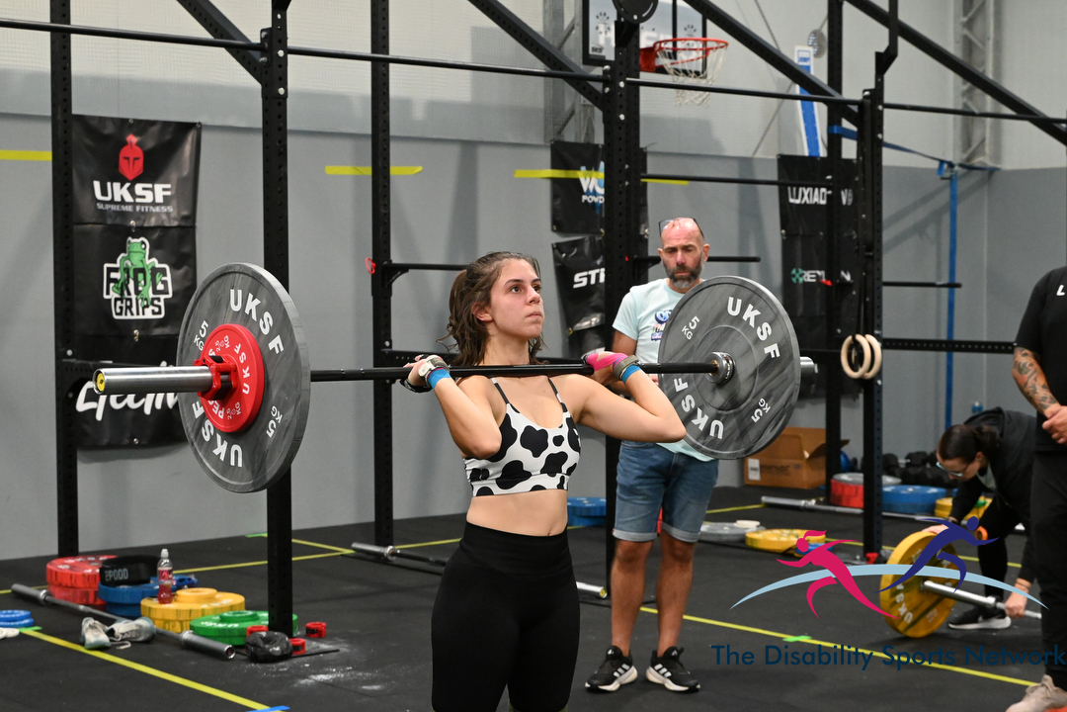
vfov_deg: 22.1
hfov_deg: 32.6
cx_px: 534
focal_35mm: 62
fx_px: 1823
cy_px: 356
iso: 5000
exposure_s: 1/250
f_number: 5
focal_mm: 41
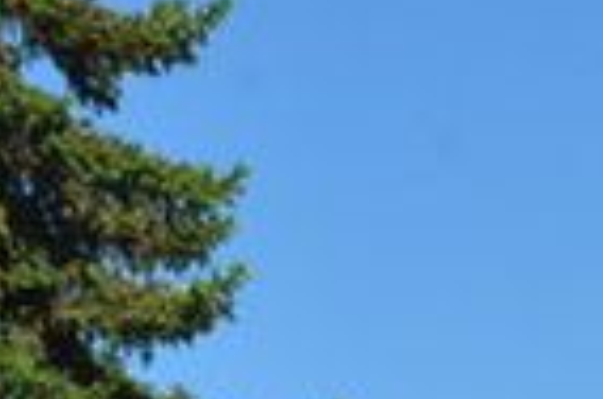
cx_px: 645
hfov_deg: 6.0
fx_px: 5716
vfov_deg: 3.9
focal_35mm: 342
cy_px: 966
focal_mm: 38
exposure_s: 1/640
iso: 640
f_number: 13
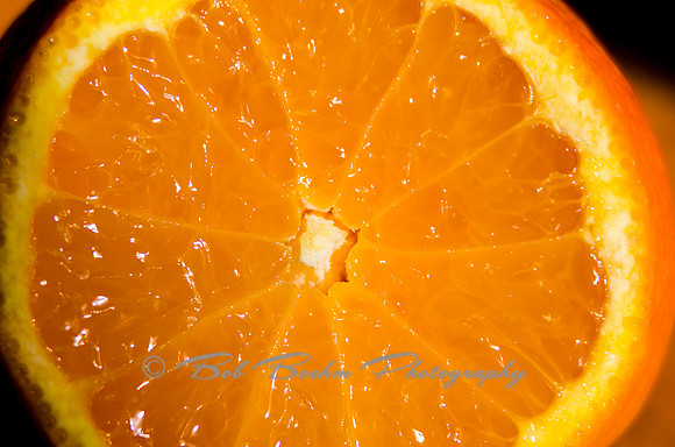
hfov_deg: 7.6
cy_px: 224
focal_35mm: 270
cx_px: 338
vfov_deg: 5.1
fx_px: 5051
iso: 200
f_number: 4
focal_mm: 180
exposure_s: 1/320
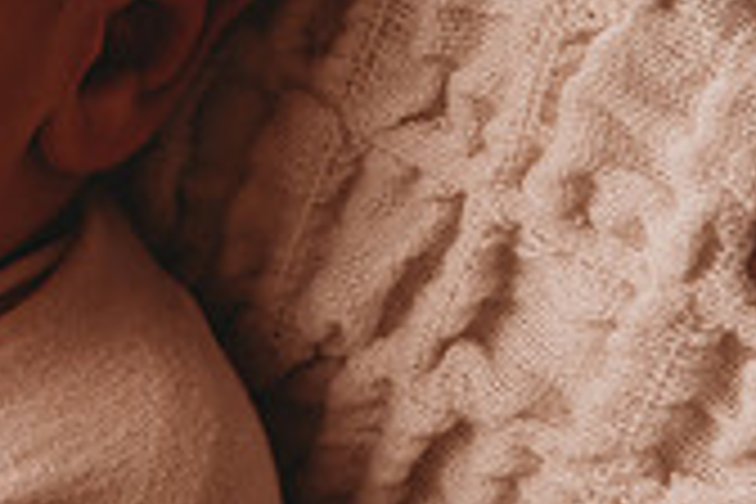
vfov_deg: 5.7
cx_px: -292
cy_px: -11
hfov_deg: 8.4
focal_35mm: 242
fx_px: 5082
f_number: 4
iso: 100
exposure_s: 1/160
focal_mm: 70
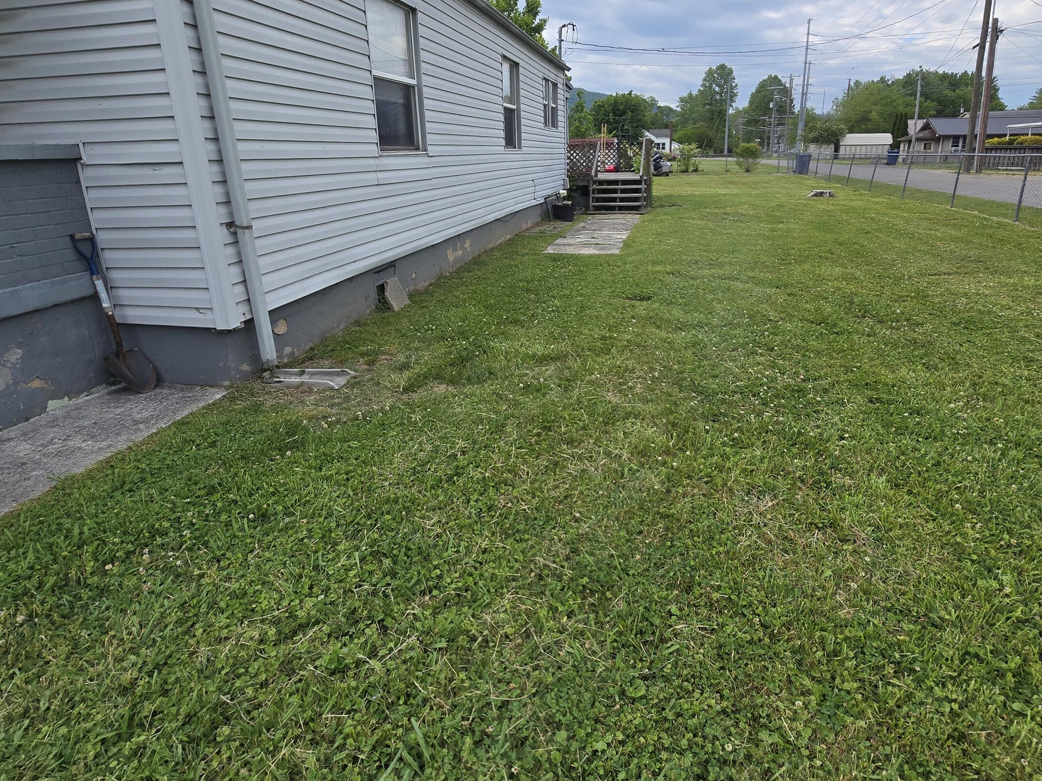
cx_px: 542
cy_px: 315
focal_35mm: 18
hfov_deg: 87.7
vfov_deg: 70.9
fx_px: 542
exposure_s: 1/1033
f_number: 2.2
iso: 50
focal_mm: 2.2
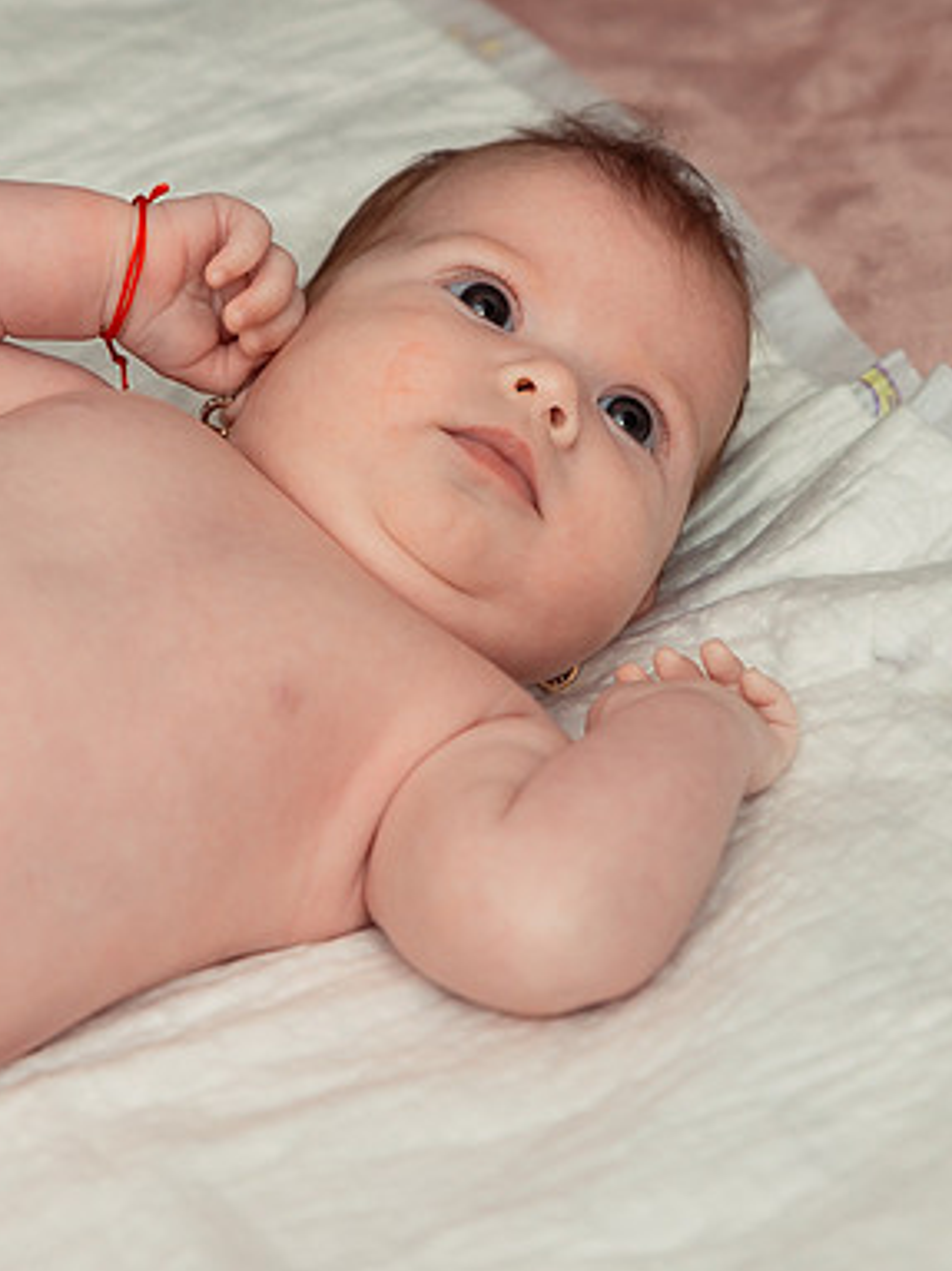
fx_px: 5724
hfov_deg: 9.5
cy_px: 485
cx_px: 517
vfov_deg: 12.7
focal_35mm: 156
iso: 500
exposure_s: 1/250
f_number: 3.5
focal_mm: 70
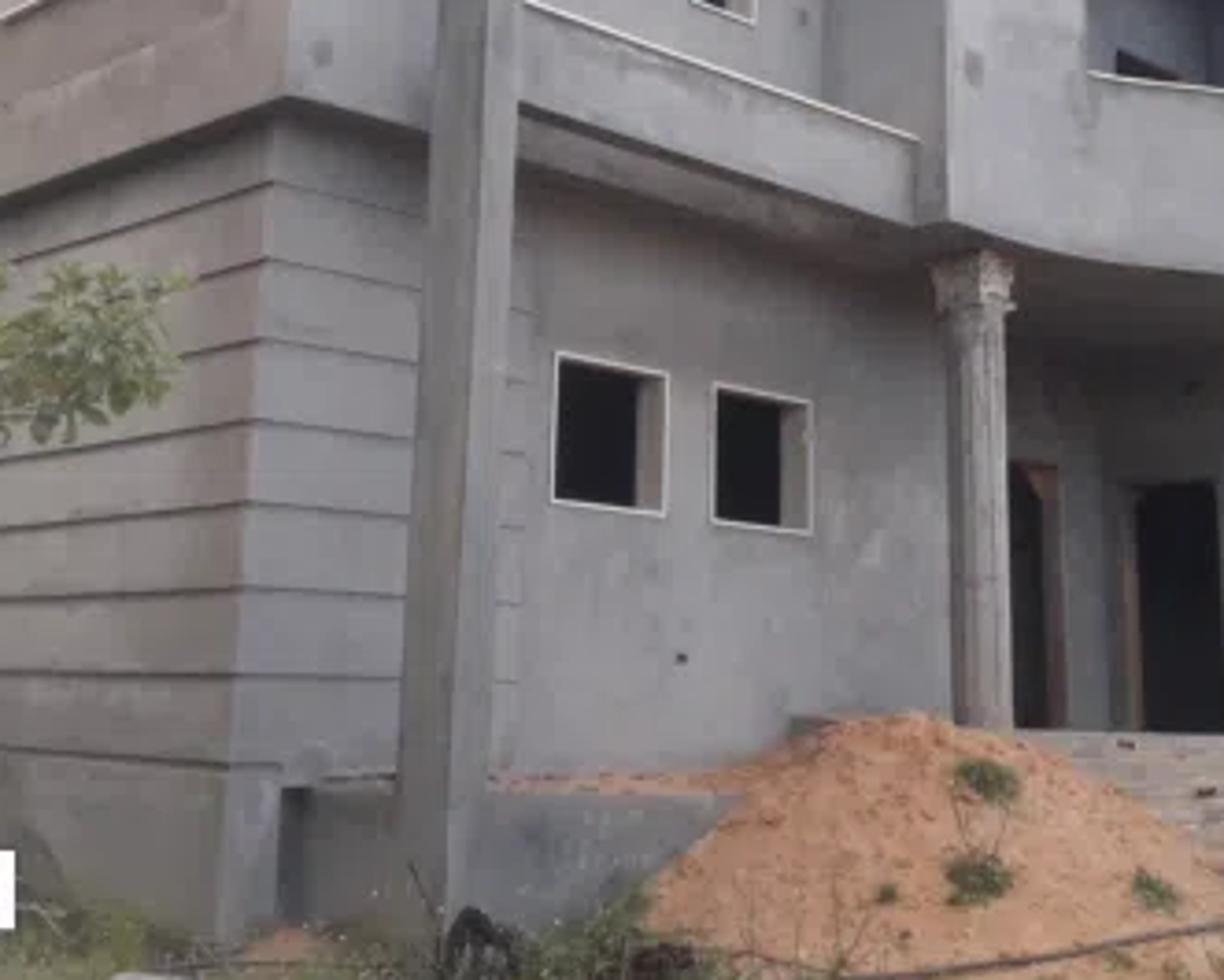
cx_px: 569
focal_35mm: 51
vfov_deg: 29.2
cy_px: 233
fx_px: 1848
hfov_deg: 36.6
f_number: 1.9
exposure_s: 1/106
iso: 40
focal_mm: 3.6
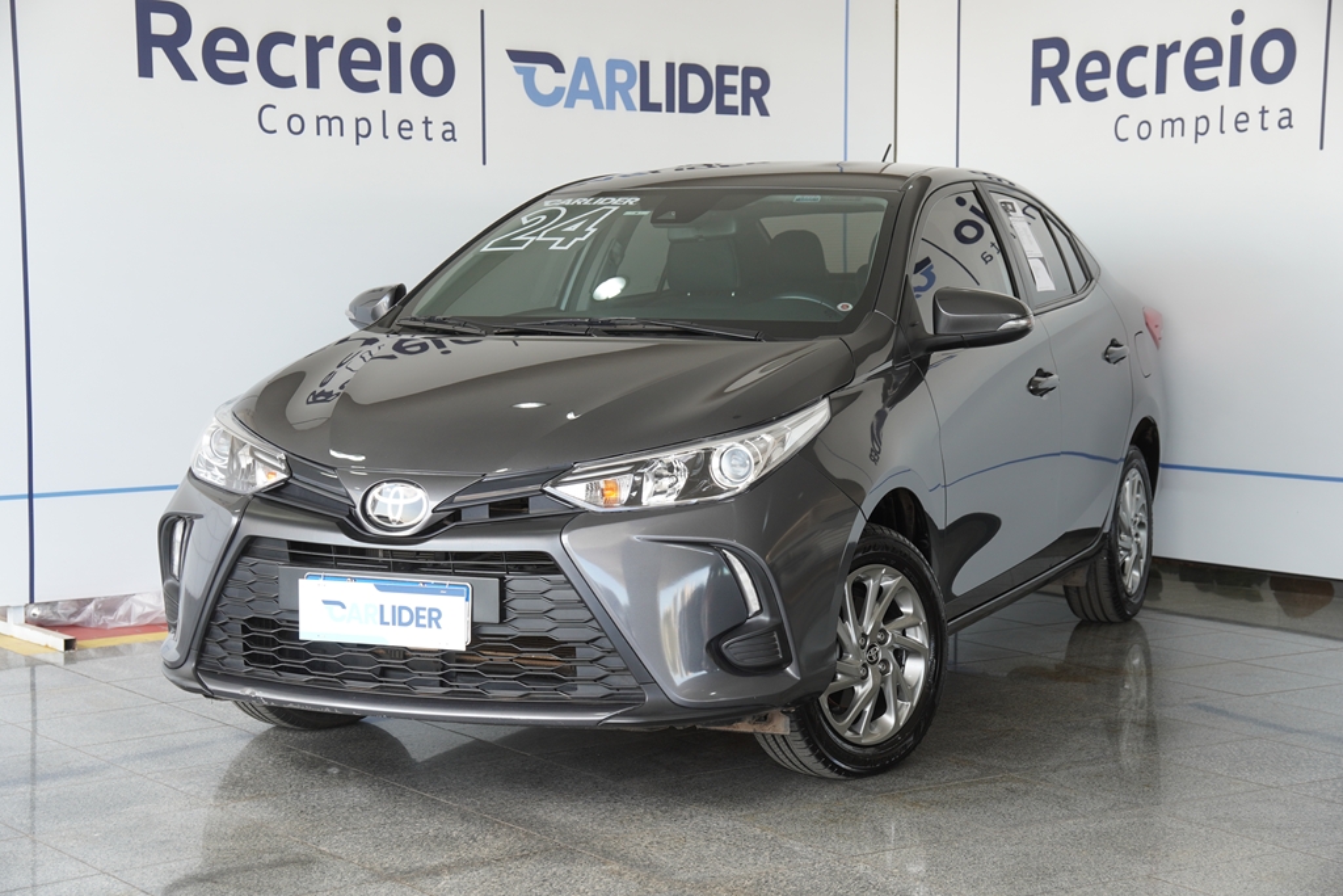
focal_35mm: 66
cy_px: 448
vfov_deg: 20.6
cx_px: 672
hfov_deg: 30.5
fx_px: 2462
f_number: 4
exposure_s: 1/80
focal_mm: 44
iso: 200
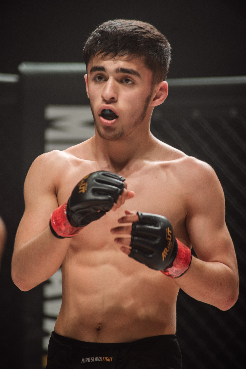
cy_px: 184
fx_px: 2048
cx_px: 123
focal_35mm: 200
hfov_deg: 6.9
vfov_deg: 10.3
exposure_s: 1/320
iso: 450
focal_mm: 200
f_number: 4
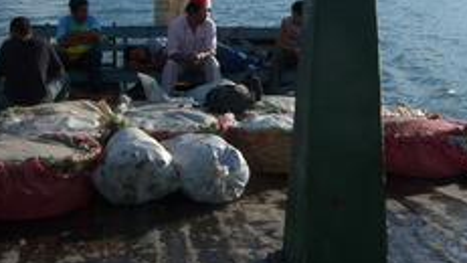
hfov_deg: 33.8
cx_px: 262
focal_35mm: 62
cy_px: 34
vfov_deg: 19.1
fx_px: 768
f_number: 4.8
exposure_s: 1/800
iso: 80
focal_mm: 7.5
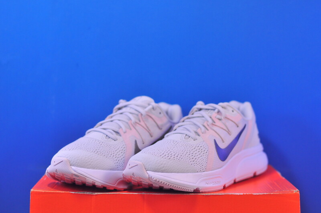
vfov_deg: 18.1
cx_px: 160
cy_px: 106
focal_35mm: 75
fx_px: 668
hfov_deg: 27.0
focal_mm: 50
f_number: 2.5
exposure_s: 1/320
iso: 250
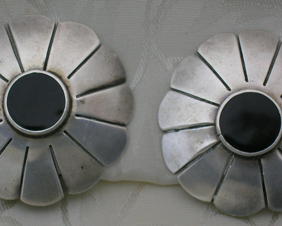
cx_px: 129
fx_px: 1210
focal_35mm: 145
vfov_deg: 10.6
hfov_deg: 13.3
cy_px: 127
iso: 50
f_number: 4
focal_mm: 12.3
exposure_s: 1/5.7
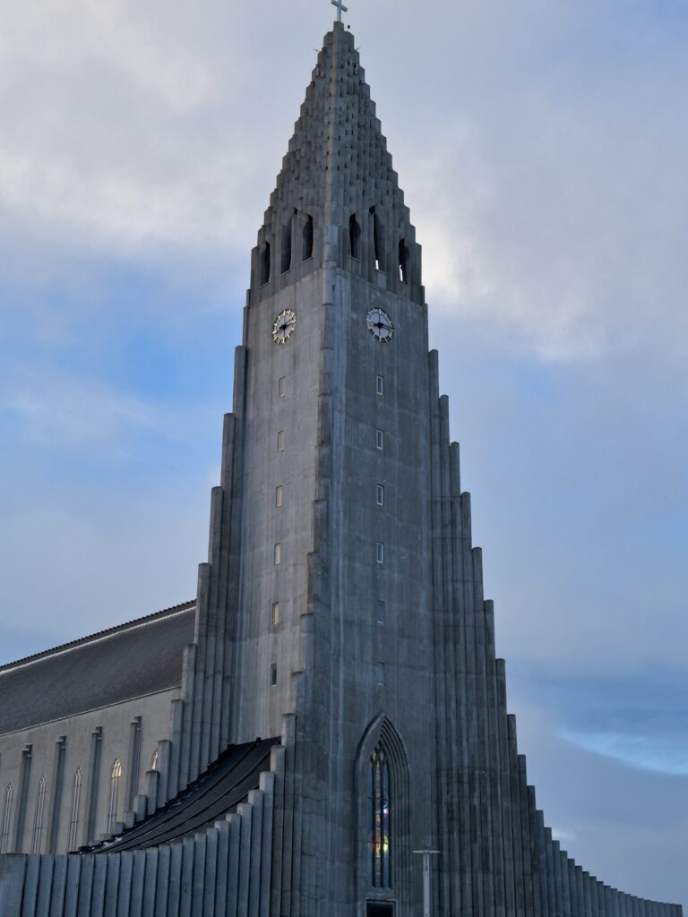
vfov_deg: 39.7
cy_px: 458
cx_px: 344
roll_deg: -0.1
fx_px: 1272
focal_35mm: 48
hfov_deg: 30.3
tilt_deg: +21.9
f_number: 1.78
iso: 64
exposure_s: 1/489
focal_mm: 6.86
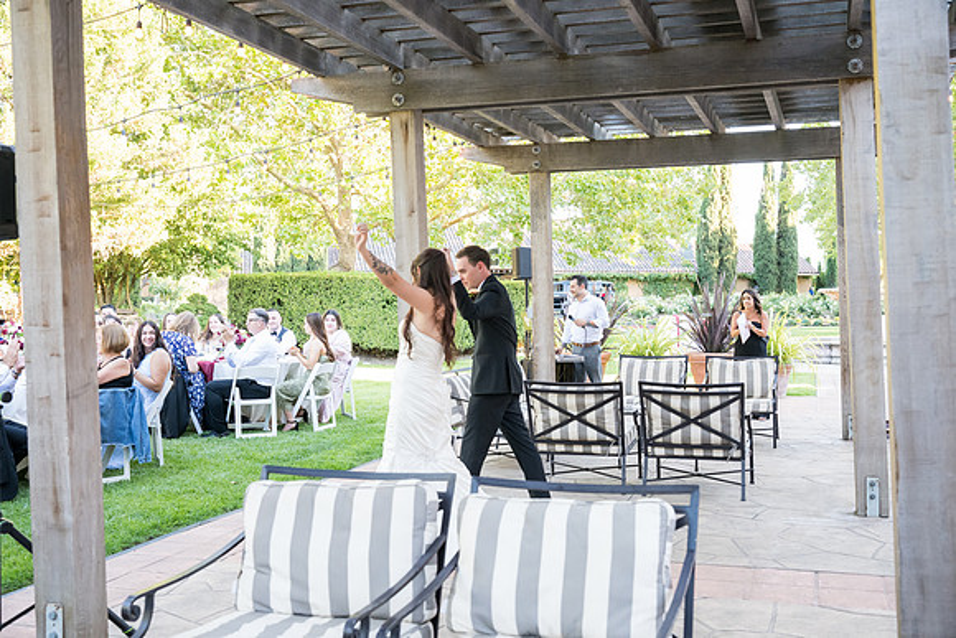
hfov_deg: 50.7
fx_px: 1009
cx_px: 478
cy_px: 319
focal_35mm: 38
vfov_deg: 35.1
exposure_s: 1/400
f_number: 4
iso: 2500
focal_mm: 38
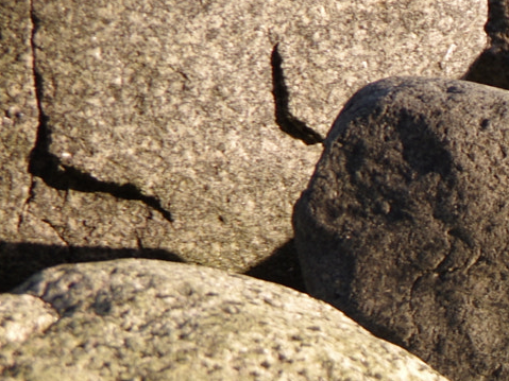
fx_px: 12201
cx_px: 928
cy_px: 352
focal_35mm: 830
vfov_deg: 1.8
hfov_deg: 2.4
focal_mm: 135
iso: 100
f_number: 5.6
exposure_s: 1/200
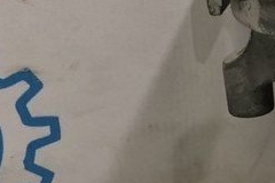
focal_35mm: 124
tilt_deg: -25.5
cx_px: 410
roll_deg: -0.3
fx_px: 947
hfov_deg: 15.3
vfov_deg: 11.1
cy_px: 95
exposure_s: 1/33
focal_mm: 4
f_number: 1.8
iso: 40
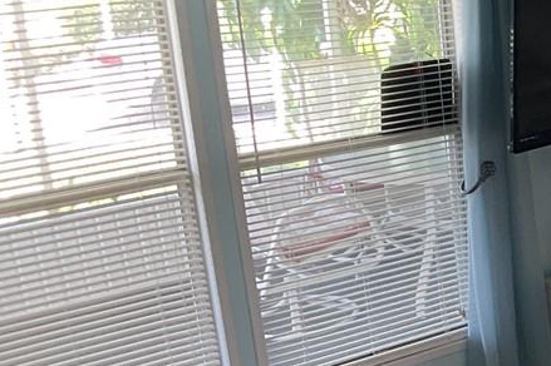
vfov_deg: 12.4
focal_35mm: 110
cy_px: 290
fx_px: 1682
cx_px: 725
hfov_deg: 17.4
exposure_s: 1/60
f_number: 1.8
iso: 64
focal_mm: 3
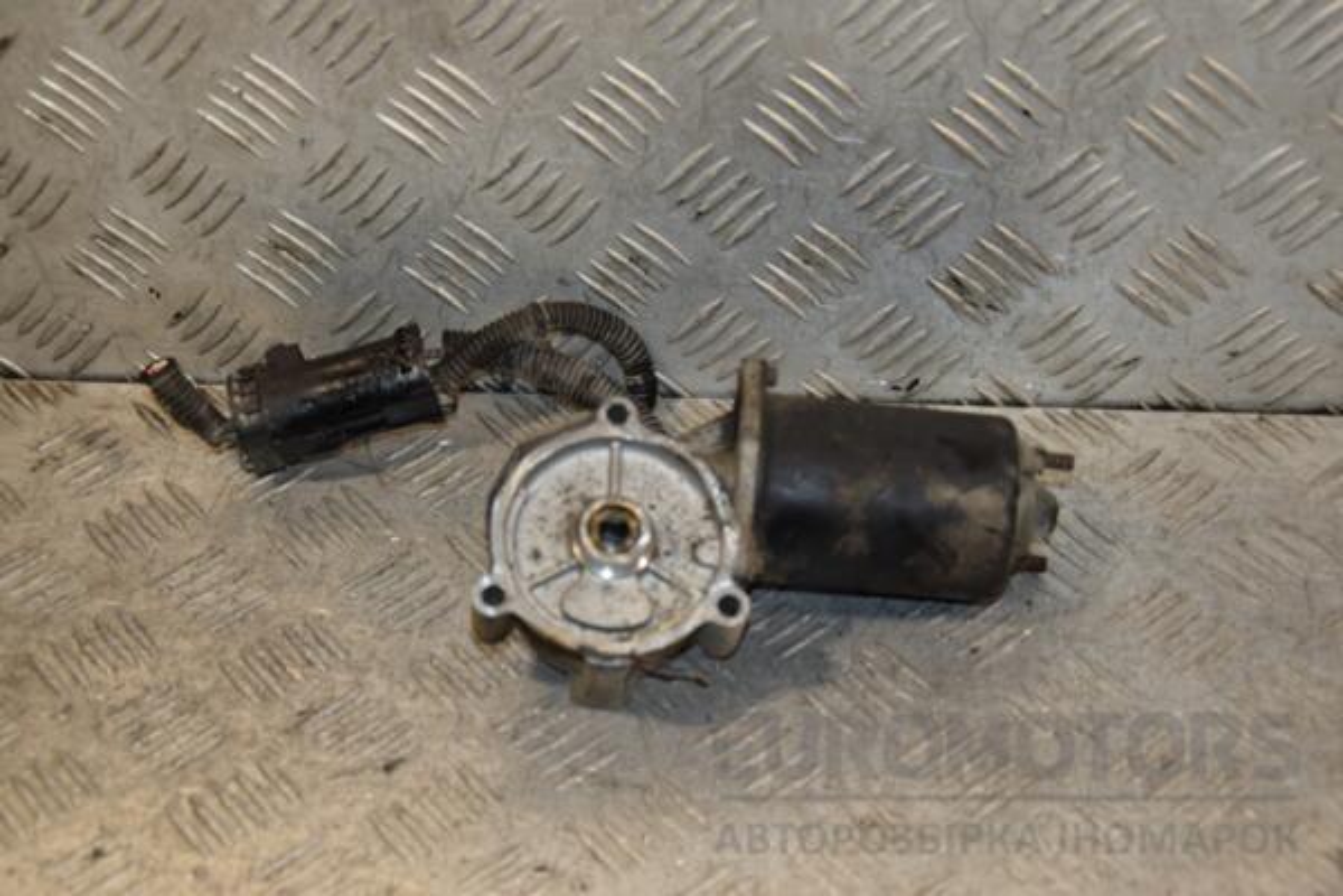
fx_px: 2518
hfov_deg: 29.9
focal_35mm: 68
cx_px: 672
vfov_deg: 20.2
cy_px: 448
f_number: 5
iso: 800
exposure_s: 1/200
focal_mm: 45
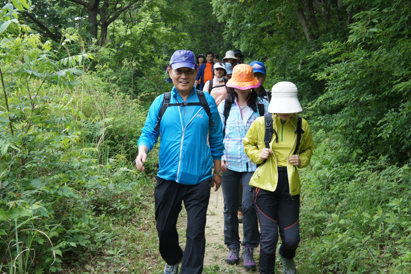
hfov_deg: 33.4
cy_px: 137
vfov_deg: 22.6
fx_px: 685
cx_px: 206
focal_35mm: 60
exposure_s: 1/100
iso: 200
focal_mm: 40
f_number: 4.5
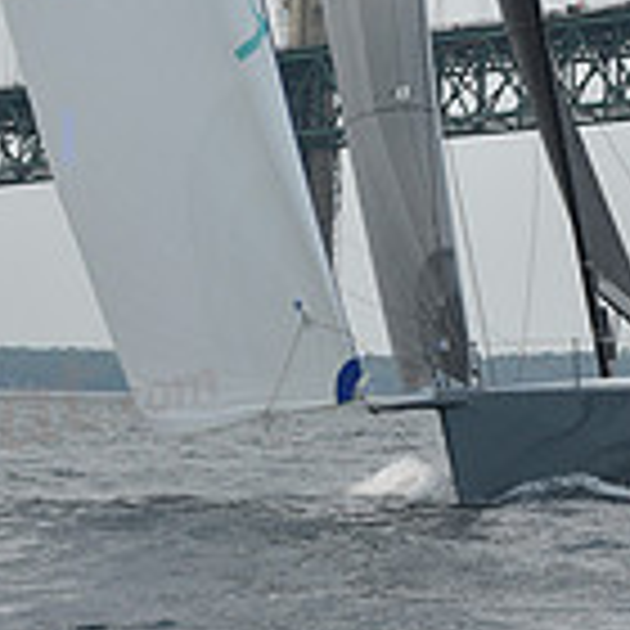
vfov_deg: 6.0
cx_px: 452
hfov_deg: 6.1
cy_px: -306
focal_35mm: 289
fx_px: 5951
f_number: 9
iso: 250
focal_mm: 82
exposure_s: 1/1250
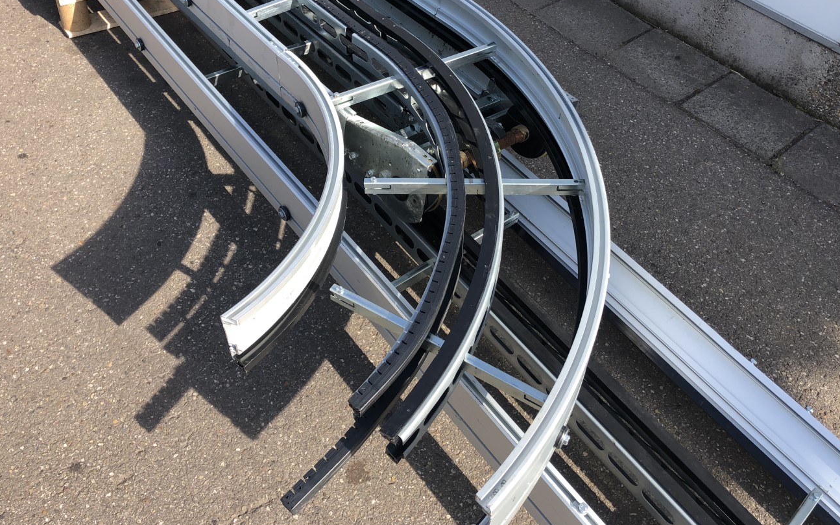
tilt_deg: -46.0
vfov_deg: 38.0
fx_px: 755
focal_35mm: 33
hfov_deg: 58.1
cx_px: 433
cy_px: 187
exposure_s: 1/607
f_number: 1.8
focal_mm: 4
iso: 20
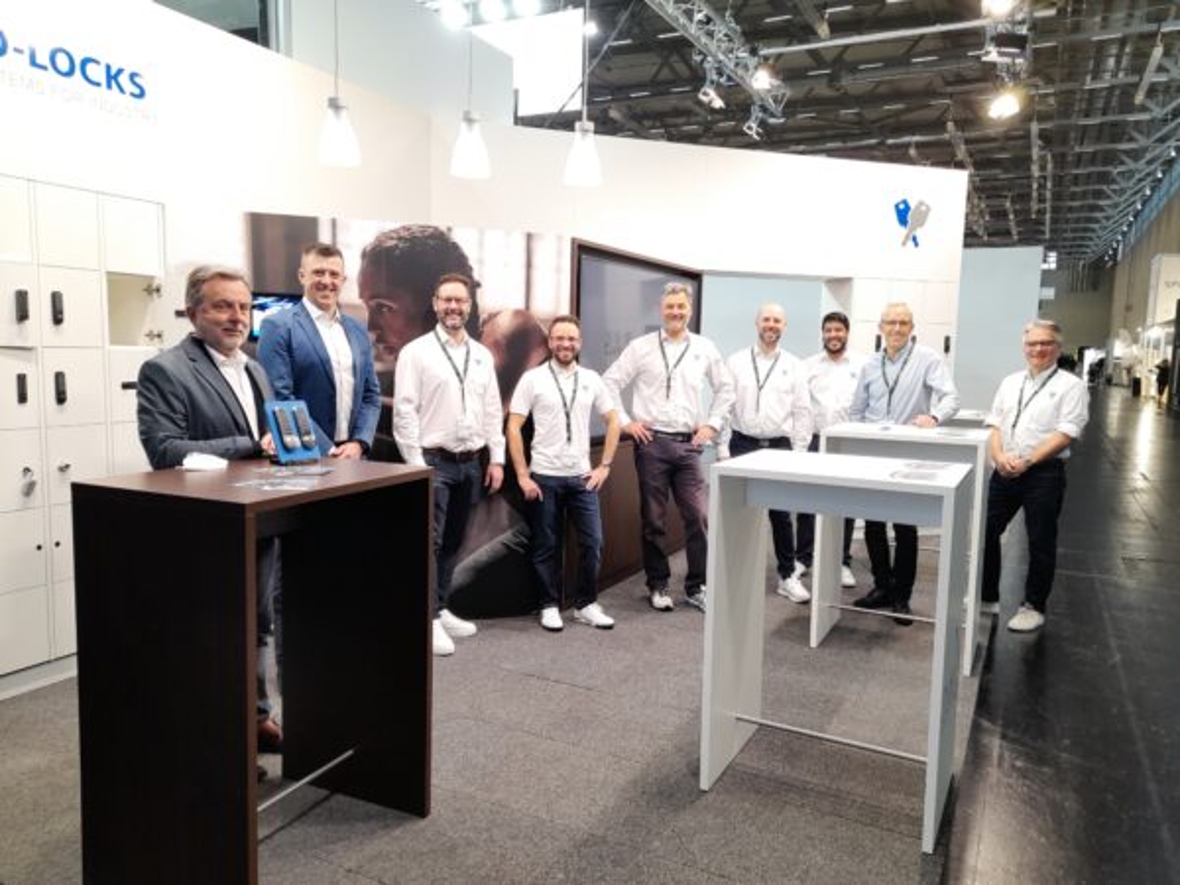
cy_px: 442
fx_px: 852
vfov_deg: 54.9
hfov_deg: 69.4
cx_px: 590
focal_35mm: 25
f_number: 2
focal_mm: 4.6
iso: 100
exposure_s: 1/50
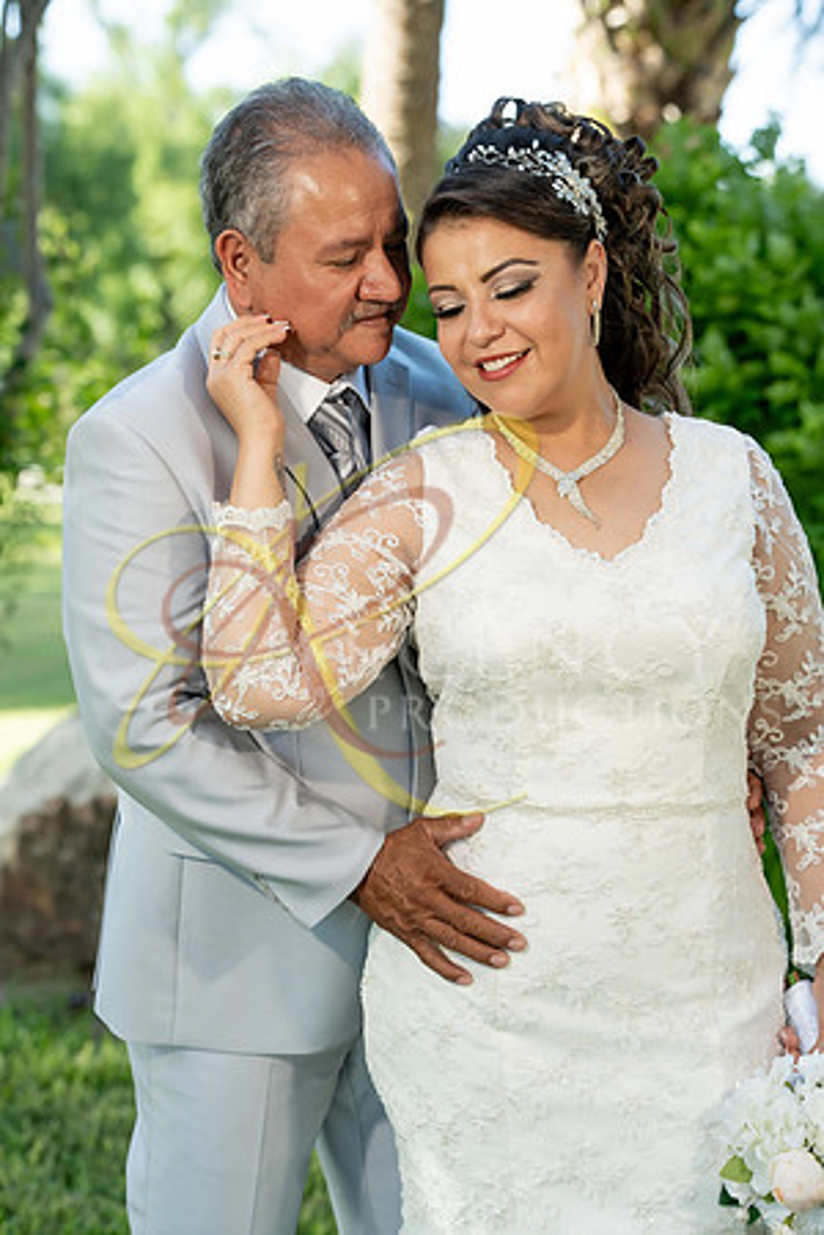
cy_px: 618
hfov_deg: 17.5
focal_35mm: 78
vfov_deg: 26.0
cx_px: 412
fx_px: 2678
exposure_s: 1/500
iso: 500
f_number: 4
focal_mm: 78
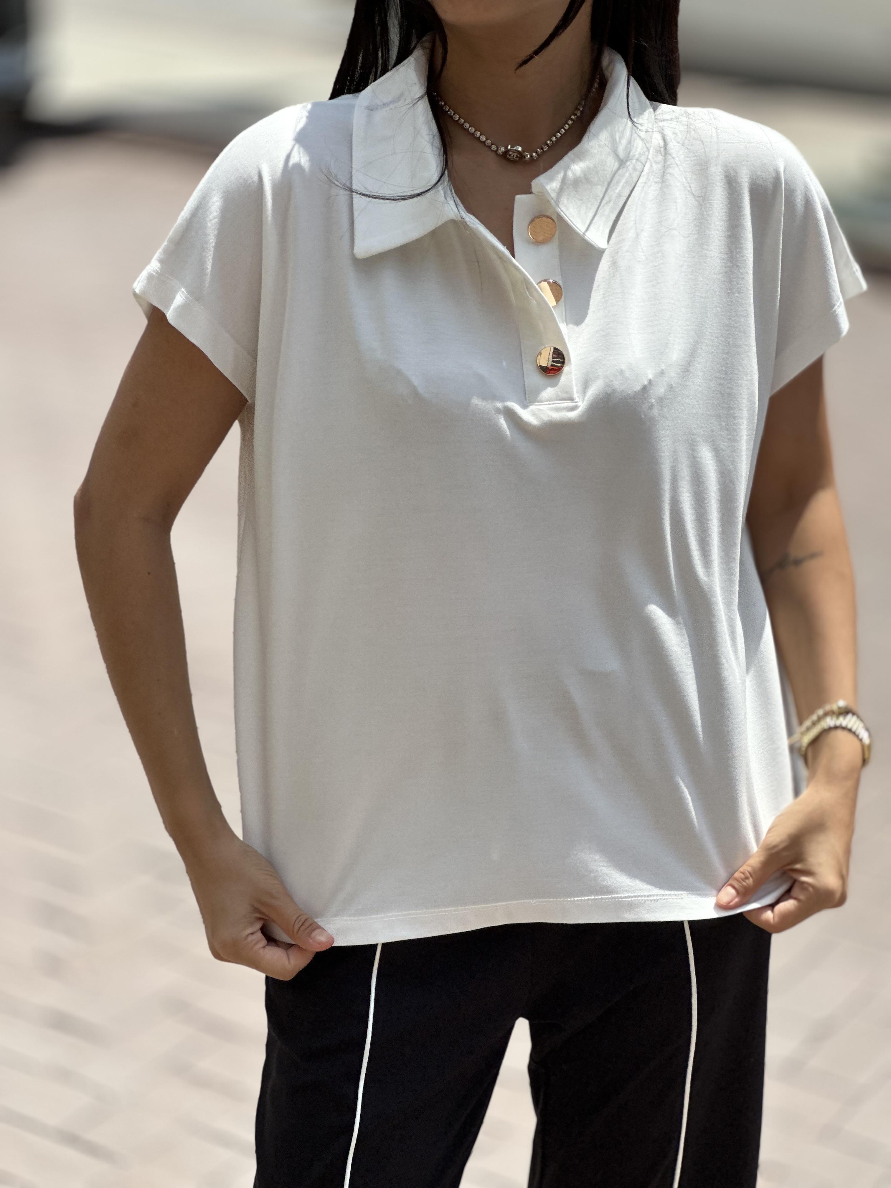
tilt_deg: -16.9
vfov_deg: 25.3
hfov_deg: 19.1
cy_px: 594
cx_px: 446
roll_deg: +0.0
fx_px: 2643
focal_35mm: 77
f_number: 2.8
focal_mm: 9
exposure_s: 1/708
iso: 32
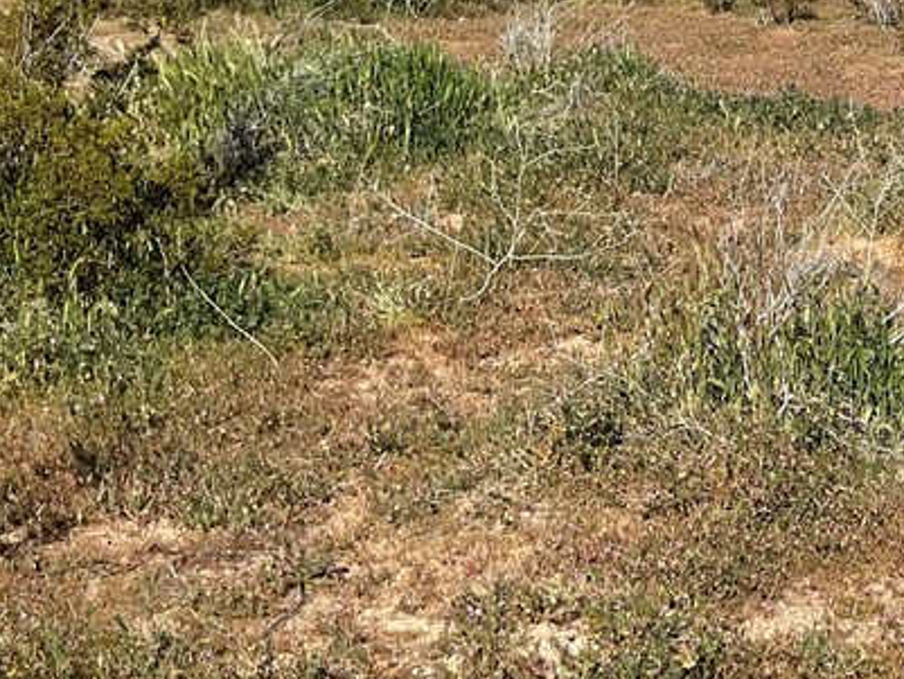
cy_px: 18
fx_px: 1933
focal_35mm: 74
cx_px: 1026
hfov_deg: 24.3
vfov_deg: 19.4
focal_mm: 3
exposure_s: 1/2667
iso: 16
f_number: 1.8
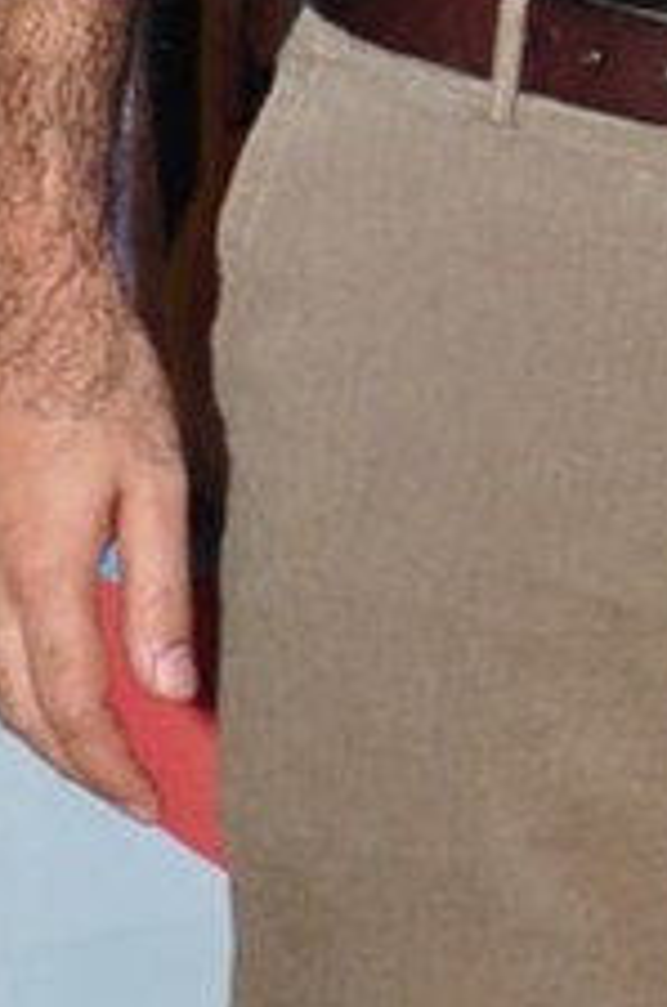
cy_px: 311
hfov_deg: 7.0
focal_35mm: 181
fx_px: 5053
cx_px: 1791
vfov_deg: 11.4
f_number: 11
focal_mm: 18
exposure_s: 1/125
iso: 400
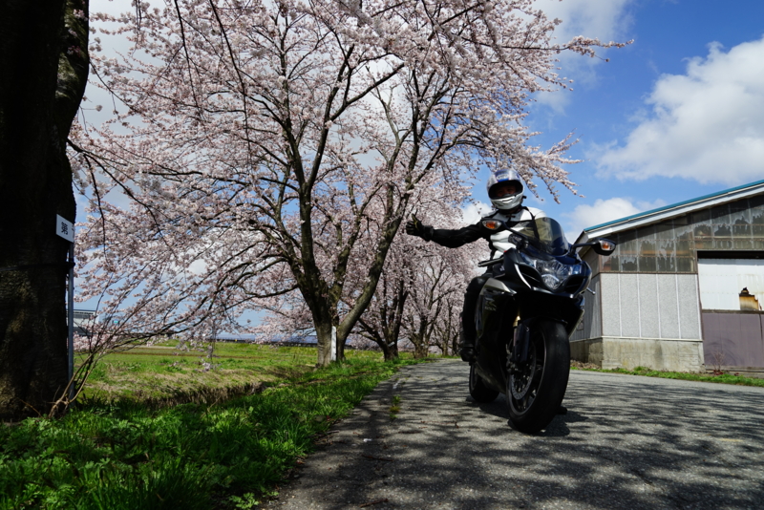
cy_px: 255
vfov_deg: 53.2
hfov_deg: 73.7
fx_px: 509
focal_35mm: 24
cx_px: 382
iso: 100
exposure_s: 1/160
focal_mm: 24
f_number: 11
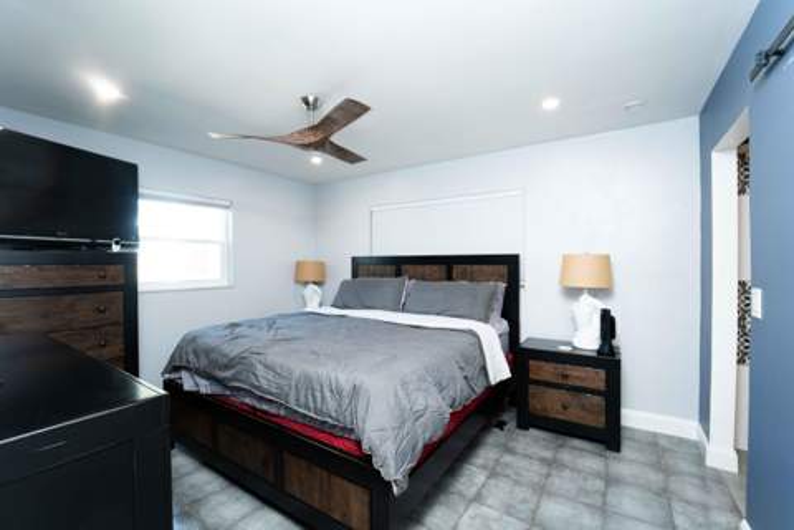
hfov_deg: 101.8
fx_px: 323
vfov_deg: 78.7
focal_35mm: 15
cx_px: 397
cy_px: 265
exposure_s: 1/160
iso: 1250
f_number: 5.6
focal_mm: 14
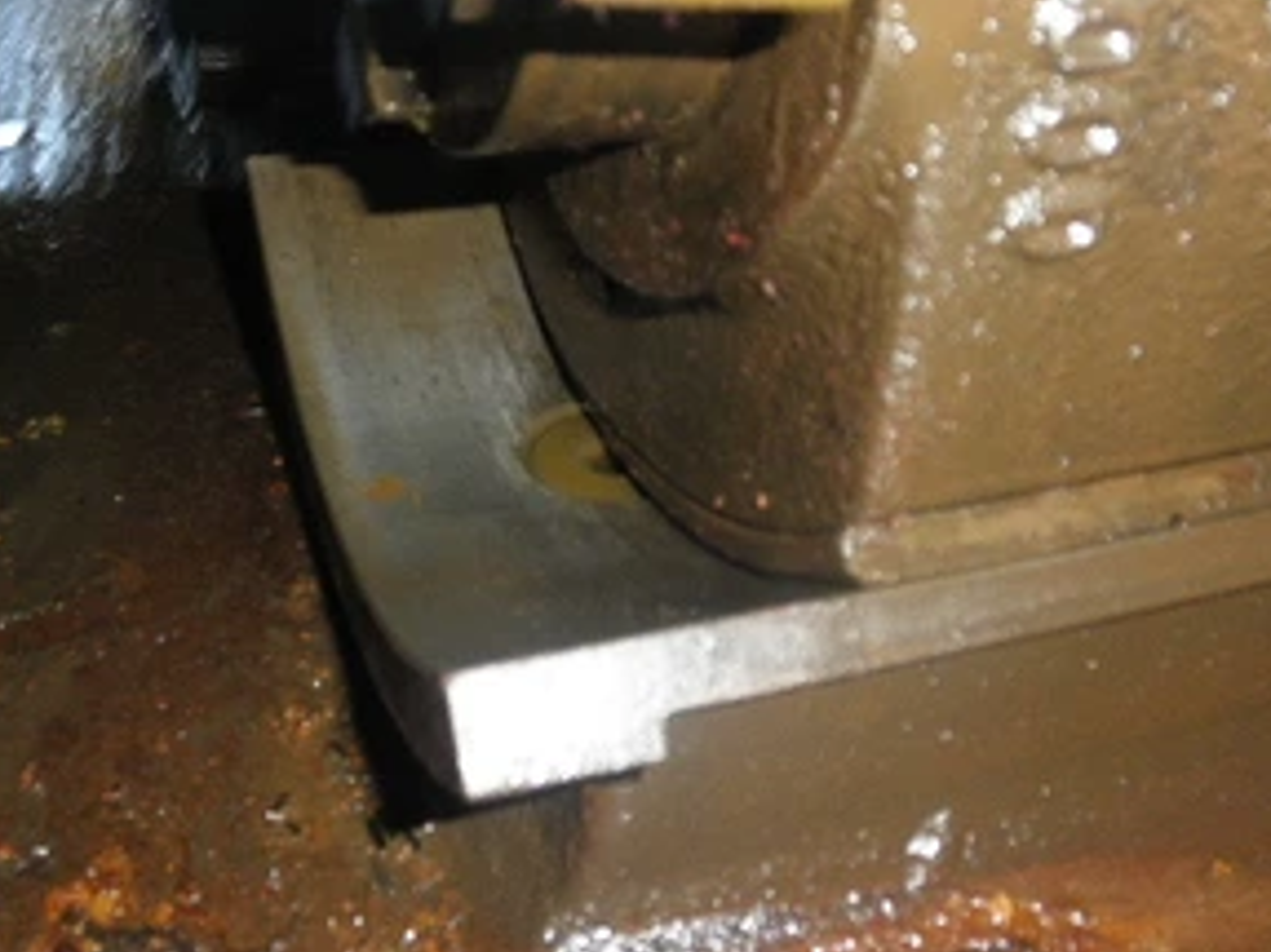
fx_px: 1431
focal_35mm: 39
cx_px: 580
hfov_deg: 47.8
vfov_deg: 36.8
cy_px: 430
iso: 200
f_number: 3
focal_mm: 5
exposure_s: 1/30
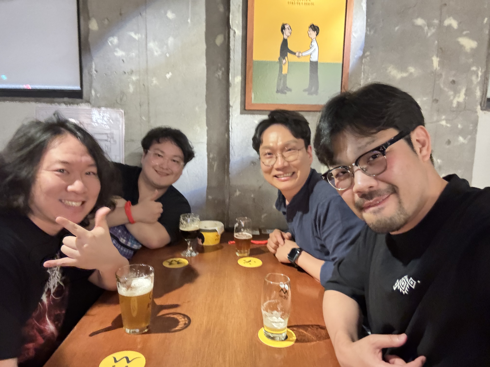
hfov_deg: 73.9
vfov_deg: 58.9
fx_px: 326
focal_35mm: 23
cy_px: 184
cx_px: 245
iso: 1000
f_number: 1.9
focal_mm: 2.69
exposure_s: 1/15
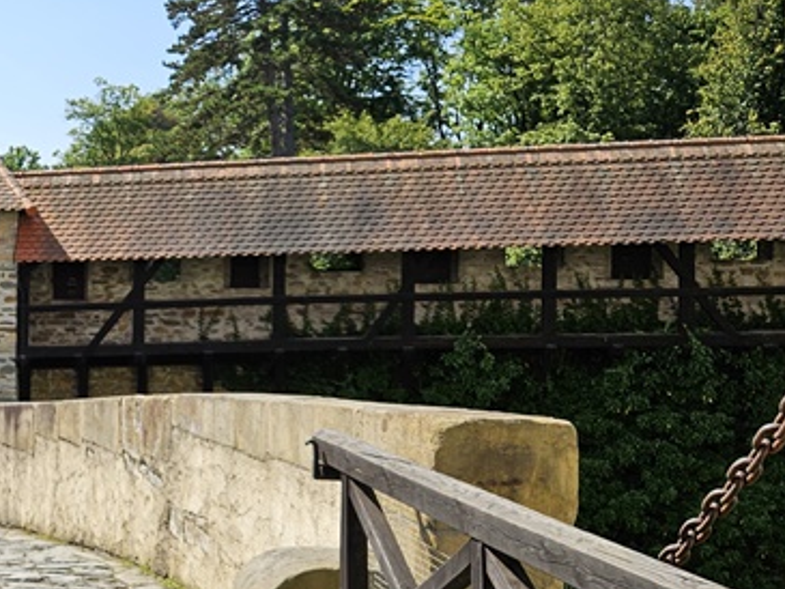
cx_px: -99
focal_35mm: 63
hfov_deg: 27.8
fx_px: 1429
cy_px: 224
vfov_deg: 23.2
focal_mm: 5.4
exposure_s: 1/1597
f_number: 1.8
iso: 32
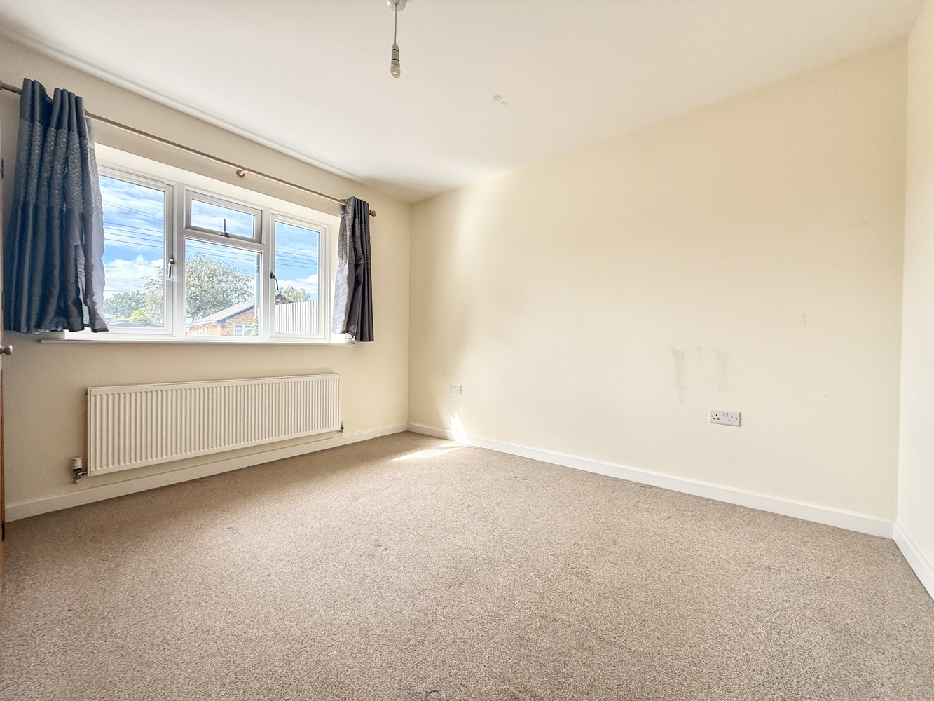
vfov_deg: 85.7
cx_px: 467
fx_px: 378
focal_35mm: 14
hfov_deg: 102.1
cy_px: 350
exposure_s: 1/217
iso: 64
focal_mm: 2.22
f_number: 2.2
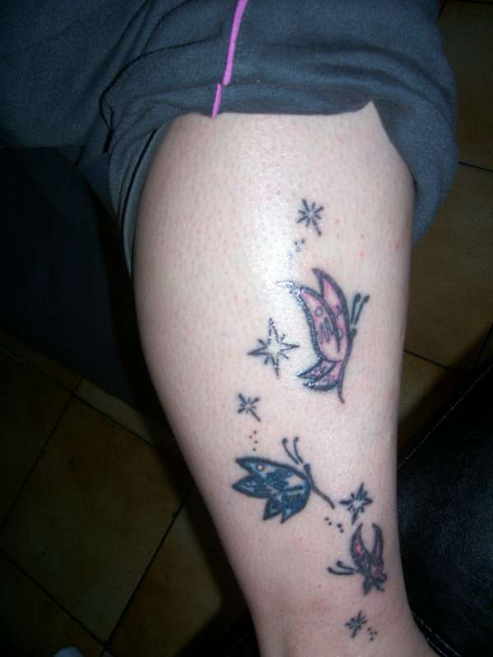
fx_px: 646
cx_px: 246
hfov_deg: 41.8
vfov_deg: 54.0
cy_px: 328
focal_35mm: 34
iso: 80
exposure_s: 1/64
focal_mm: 5.6
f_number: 2.7
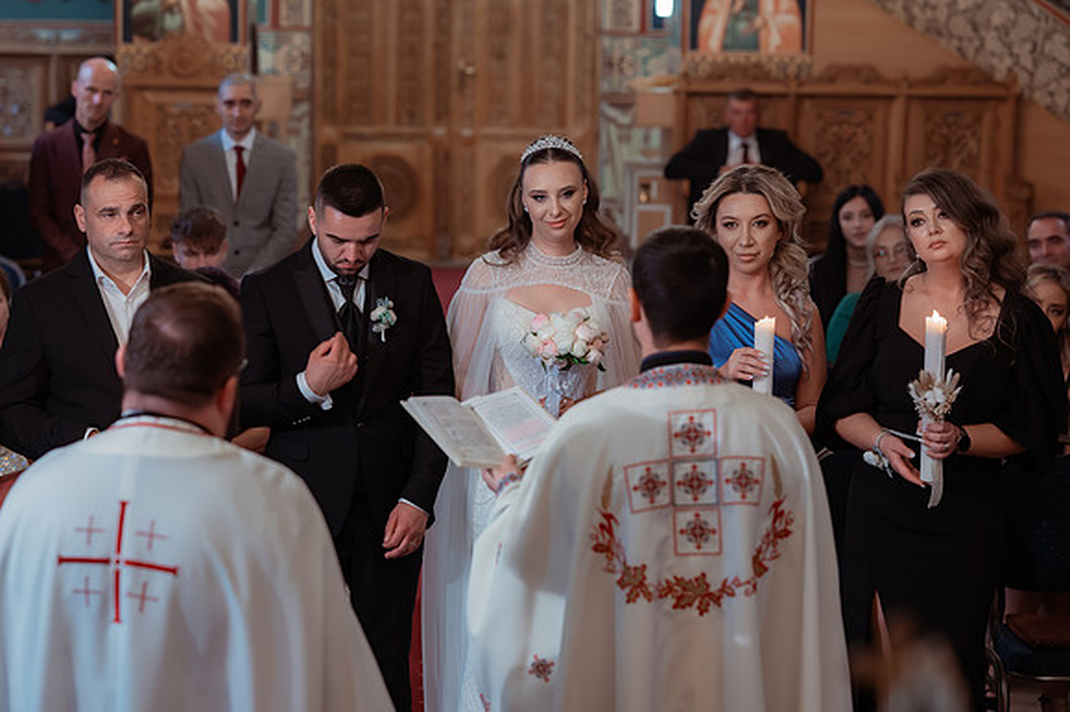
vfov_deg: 14.6
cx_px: 482
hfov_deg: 21.8
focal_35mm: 93
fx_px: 2776
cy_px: 356
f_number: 2.8
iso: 3200
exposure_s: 1/250
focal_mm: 85
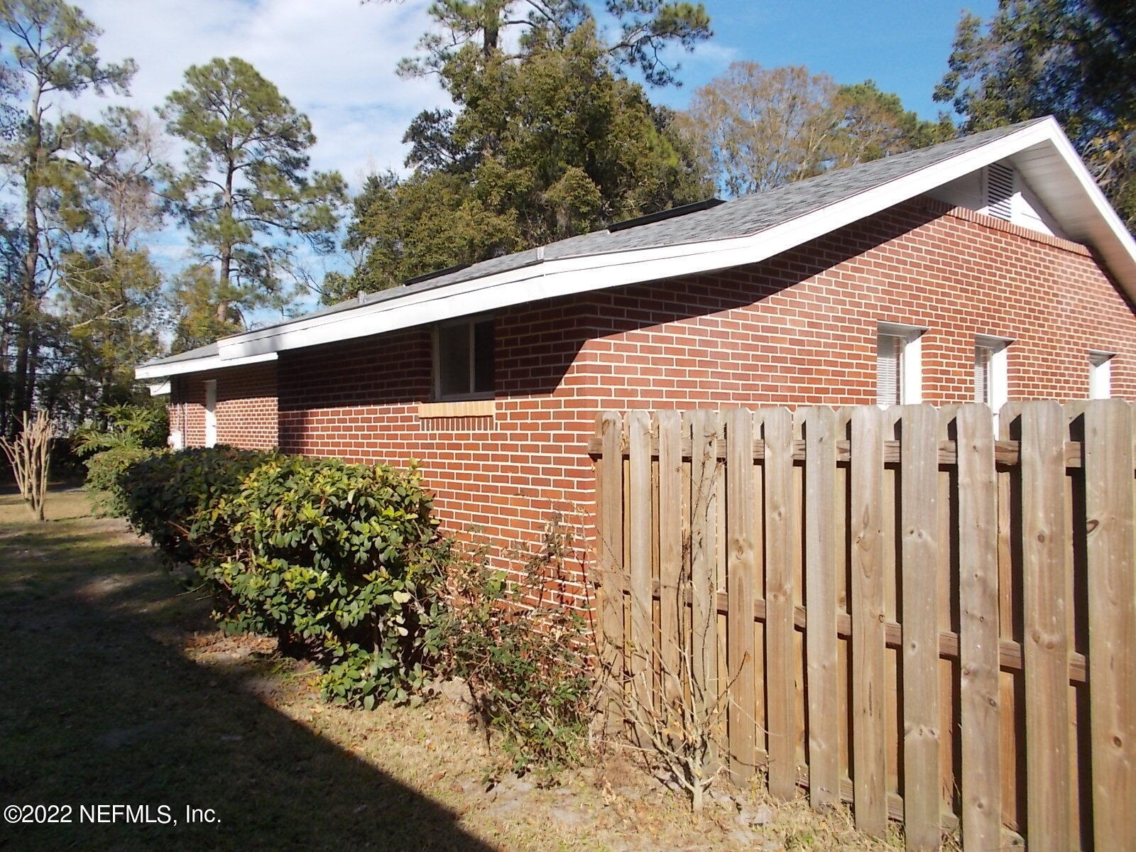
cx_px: 568
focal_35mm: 26
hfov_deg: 67.3
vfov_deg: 53.1
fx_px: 853
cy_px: 426
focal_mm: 4.6
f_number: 8
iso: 80
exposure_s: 1/125
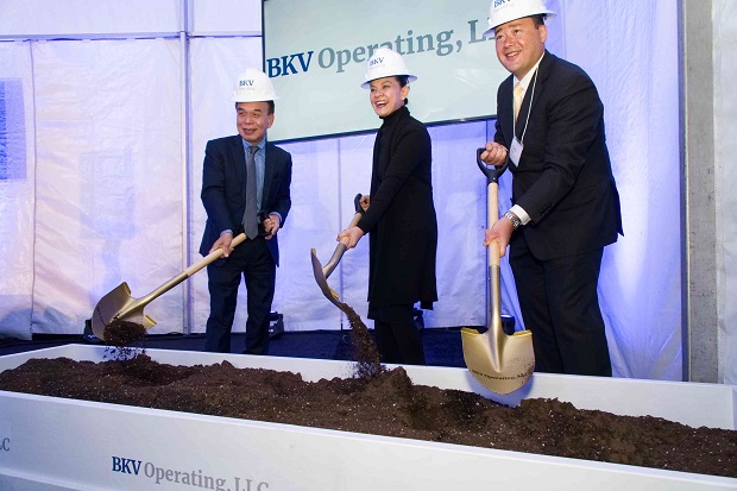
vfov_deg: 53.1
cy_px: 246
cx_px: 368
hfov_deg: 73.8
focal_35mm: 24
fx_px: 491
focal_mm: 16
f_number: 4
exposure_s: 1/125
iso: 1000
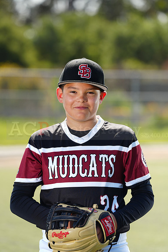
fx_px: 1399
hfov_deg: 6.9
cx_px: 84
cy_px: 126
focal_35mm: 200
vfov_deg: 10.3
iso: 64
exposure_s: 1/250
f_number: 4.5
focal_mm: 200
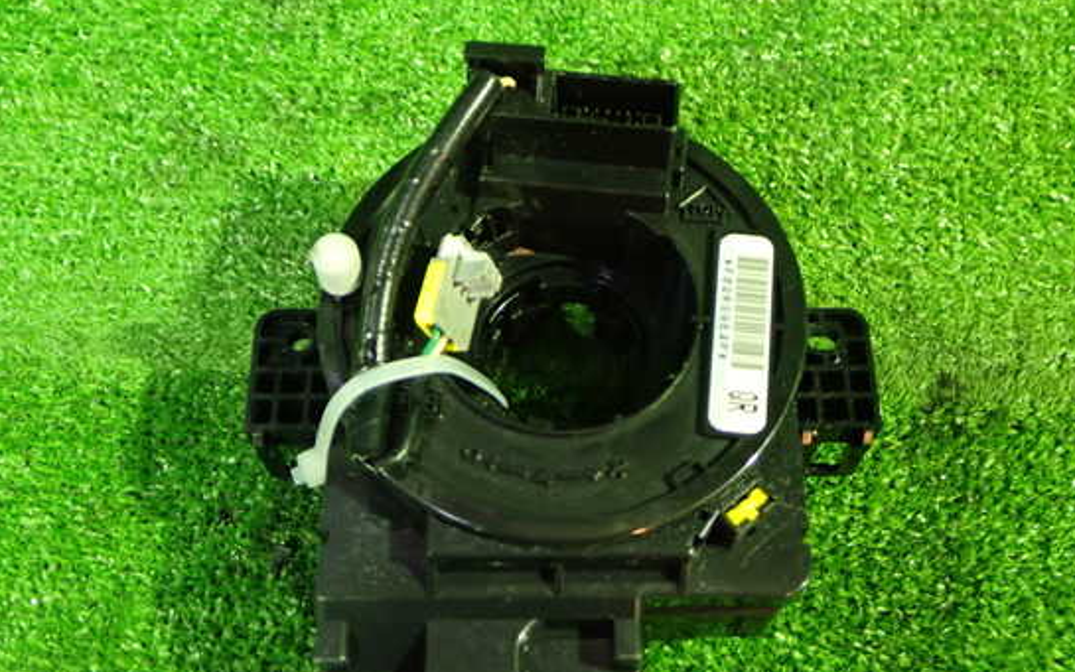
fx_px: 1231
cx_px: 558
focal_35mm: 42
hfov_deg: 47.2
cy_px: 357
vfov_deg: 30.6
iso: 800
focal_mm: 6.37
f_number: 2.5
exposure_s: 1/15
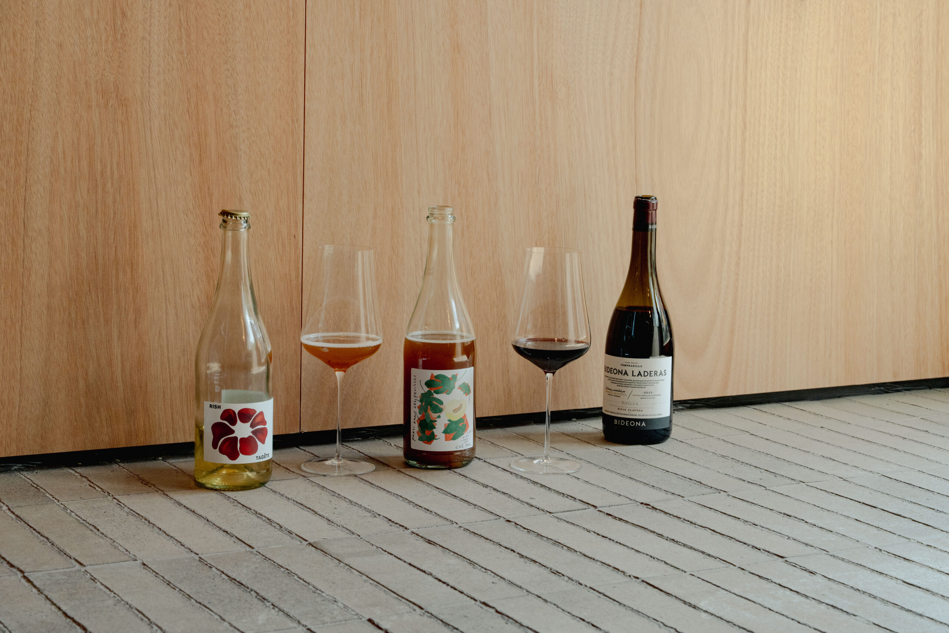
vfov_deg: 20.0
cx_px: 474
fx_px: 1793
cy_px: 316
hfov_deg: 29.7
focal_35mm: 68
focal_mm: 68
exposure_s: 1/125
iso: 1600
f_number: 10
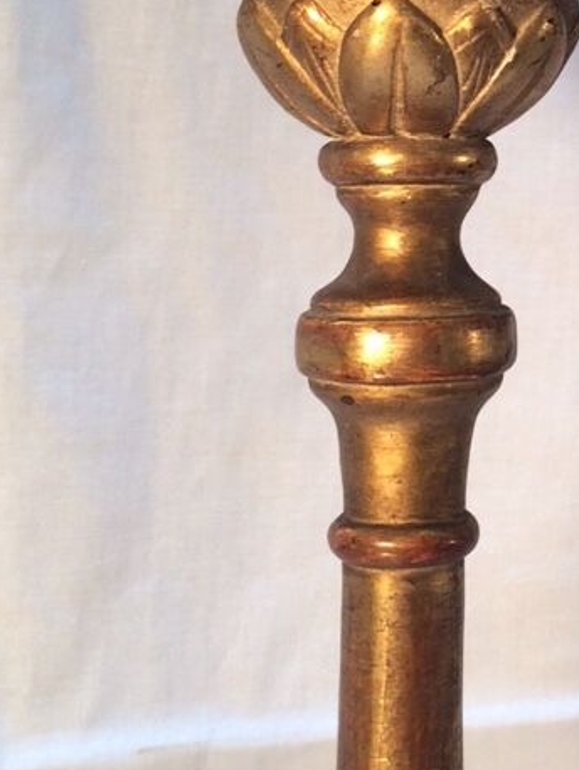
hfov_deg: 17.2
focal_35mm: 81
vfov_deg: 23.5
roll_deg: -0.2
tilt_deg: -0.7
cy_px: 82
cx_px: 734
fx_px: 1805
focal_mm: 4.15
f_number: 2.2
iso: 32
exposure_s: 1/50
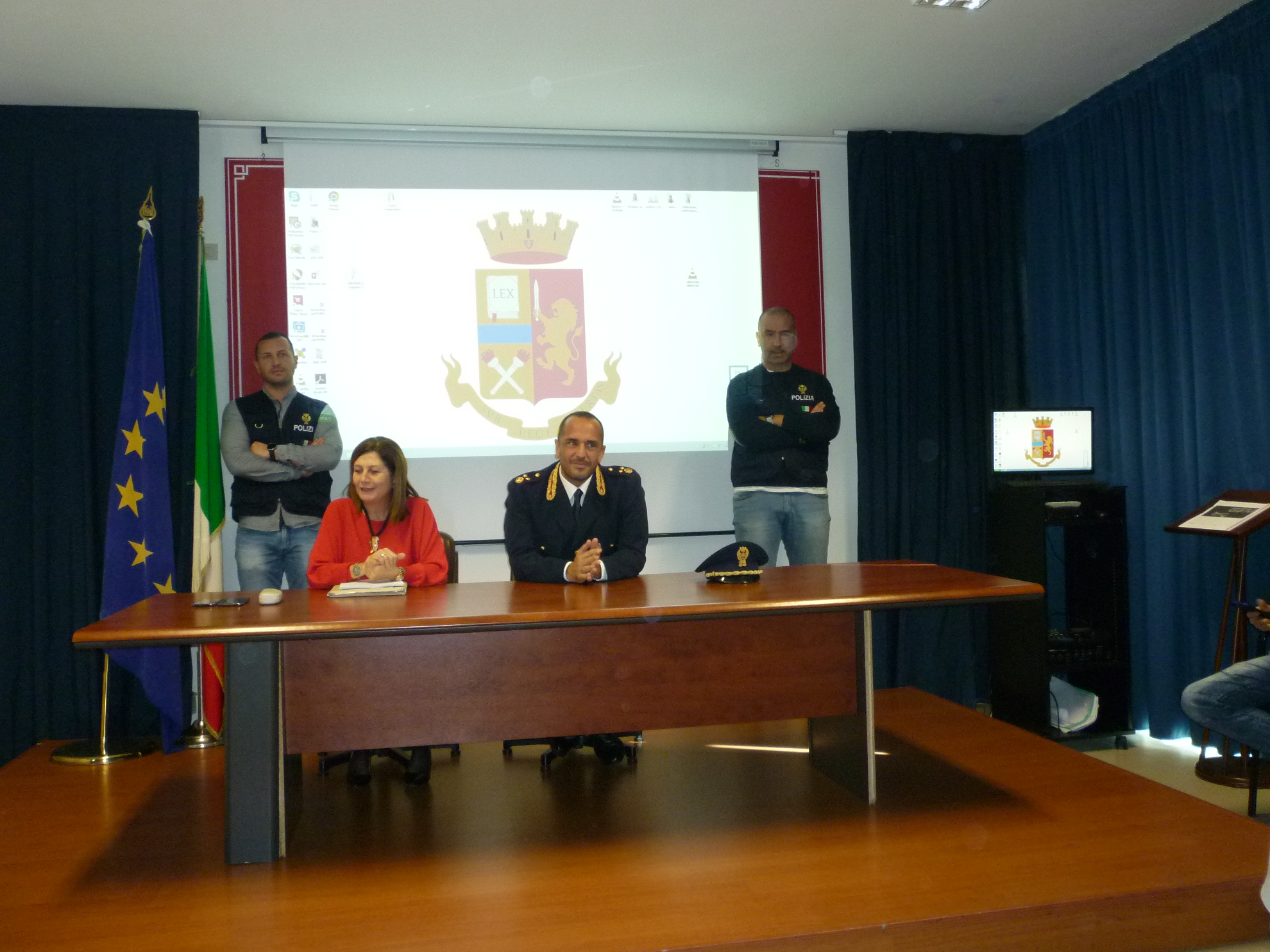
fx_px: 1101
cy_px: 481
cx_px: 646
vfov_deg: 46.8
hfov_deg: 60.0
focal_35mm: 30
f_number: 3.3
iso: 320
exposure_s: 1/30
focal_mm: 5.2
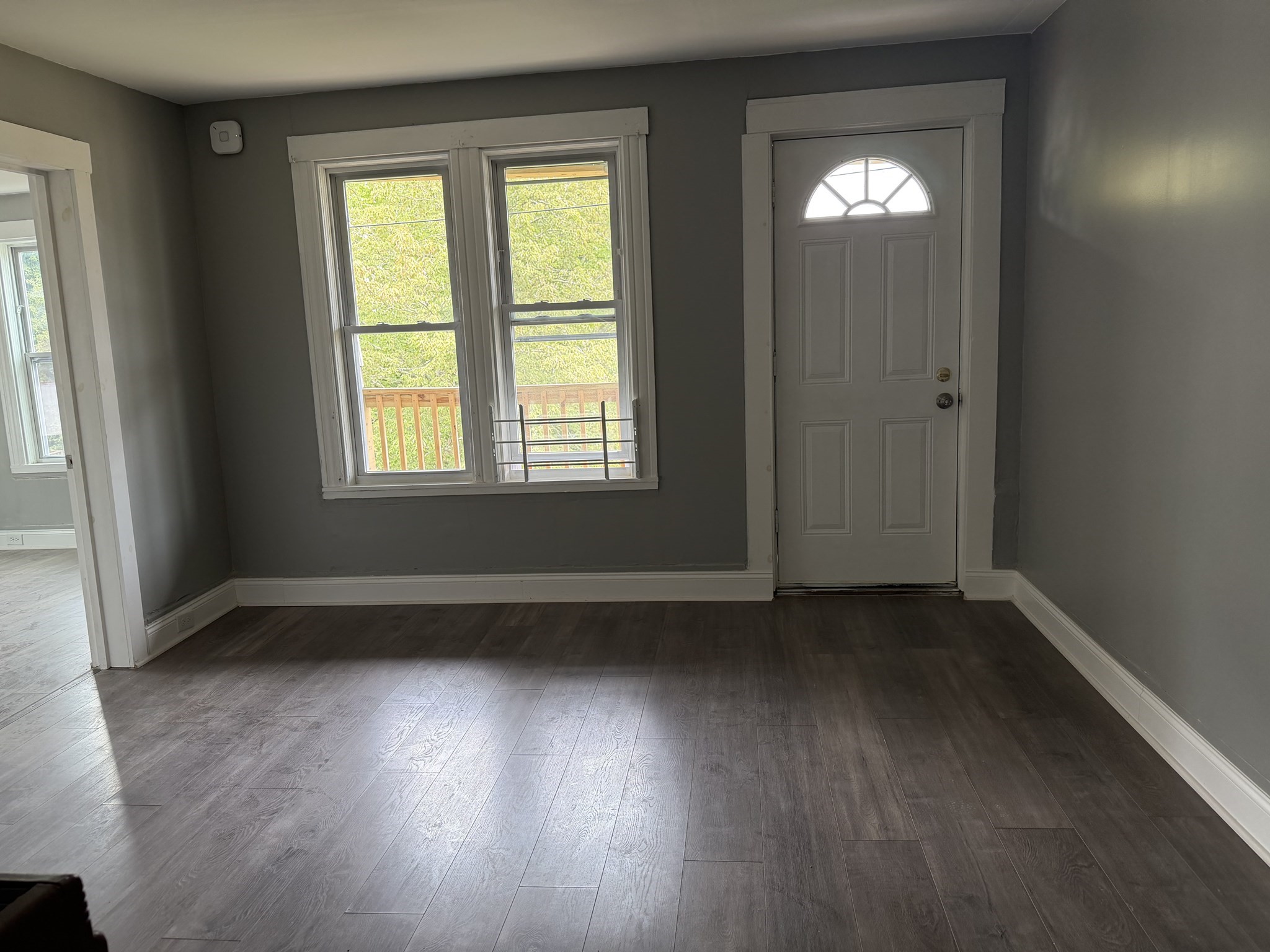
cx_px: 635
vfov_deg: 56.8
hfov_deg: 71.6
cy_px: 476
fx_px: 881
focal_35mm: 24
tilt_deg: -7.6
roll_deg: +2.9
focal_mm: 6.76
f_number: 1.78
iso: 160
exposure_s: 1/120
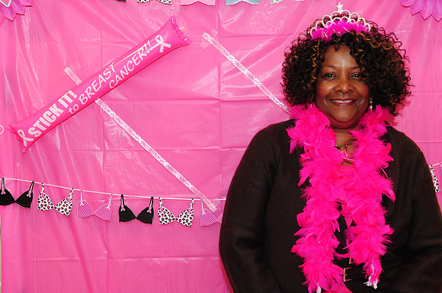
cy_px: 146
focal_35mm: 68
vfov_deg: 20.1
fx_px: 828
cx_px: 221
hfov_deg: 29.9
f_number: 5.6
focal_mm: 45
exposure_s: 1/60
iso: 640
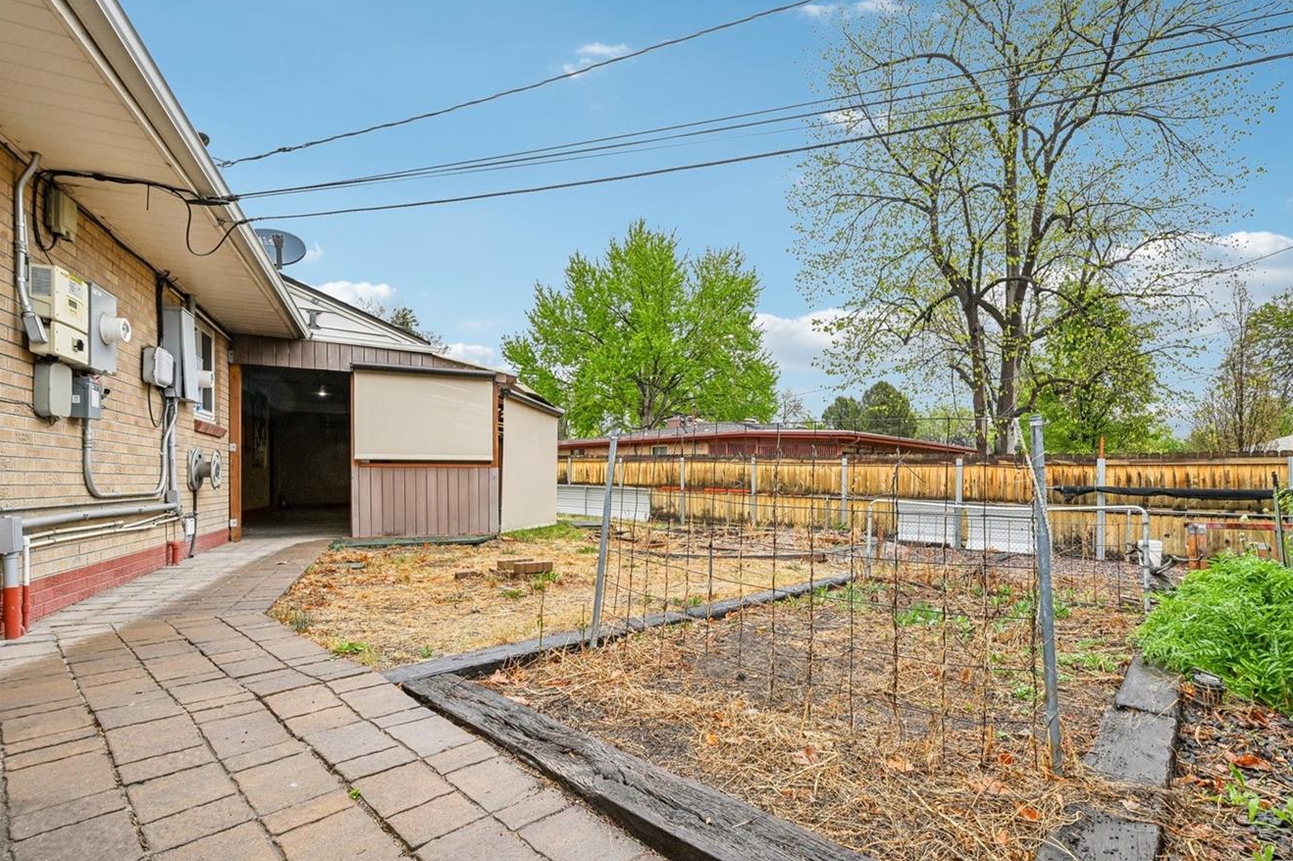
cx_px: 719
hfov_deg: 92.9
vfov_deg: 70.3
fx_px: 610
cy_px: 469
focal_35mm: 17
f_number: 11
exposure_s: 1/30
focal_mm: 14
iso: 64
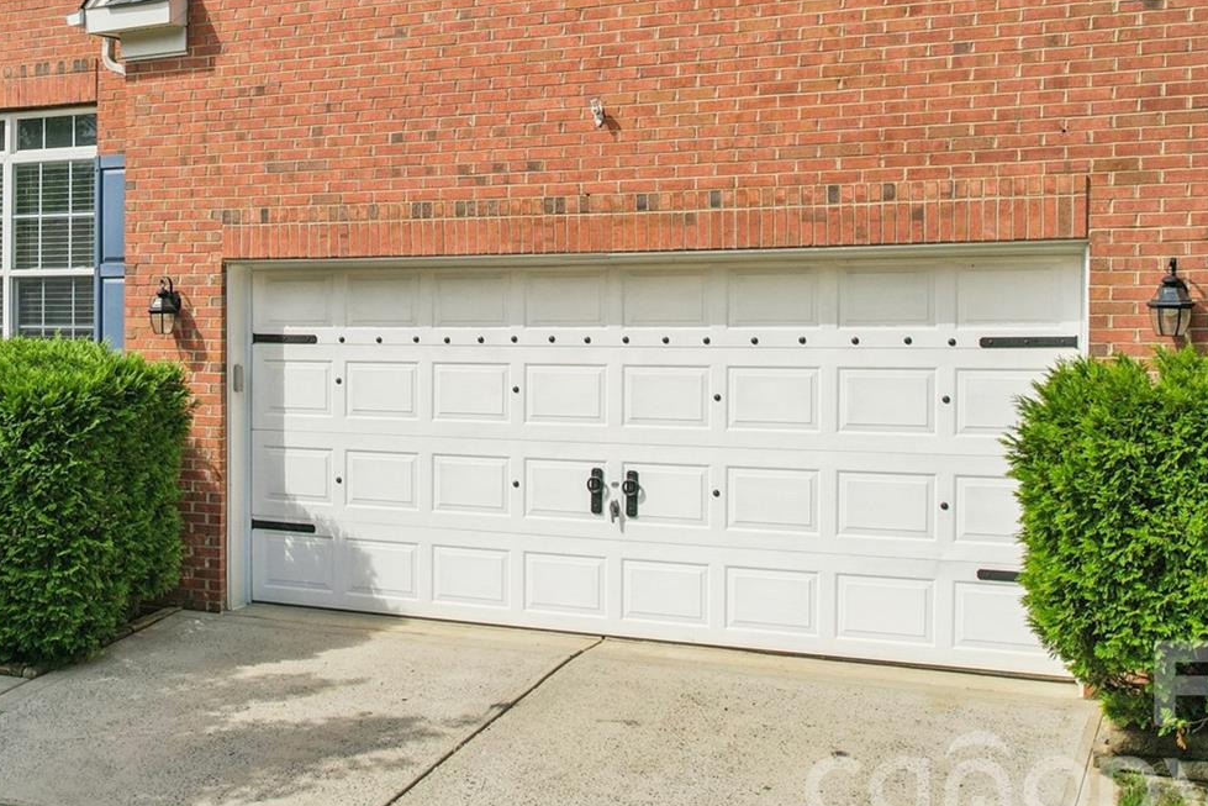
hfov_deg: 41.3
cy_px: 40
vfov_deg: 27.9
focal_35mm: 46
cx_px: 284
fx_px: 1544
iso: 100
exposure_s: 1/320
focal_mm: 8.4
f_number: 2.8
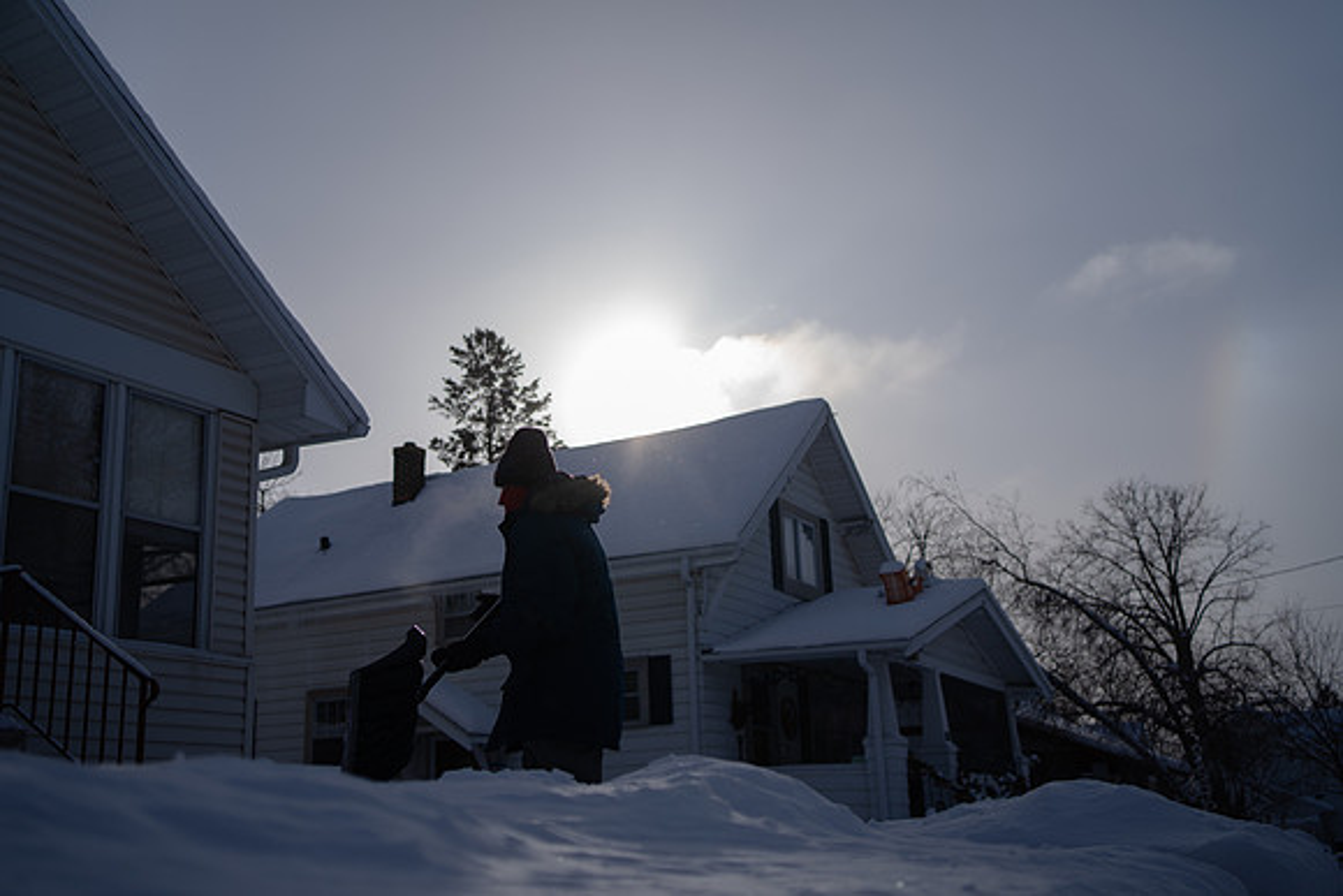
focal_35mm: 36
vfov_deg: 36.7
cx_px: 648
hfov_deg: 52.9
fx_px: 1351
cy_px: 463
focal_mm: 35
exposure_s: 1/4000
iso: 50
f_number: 2.8
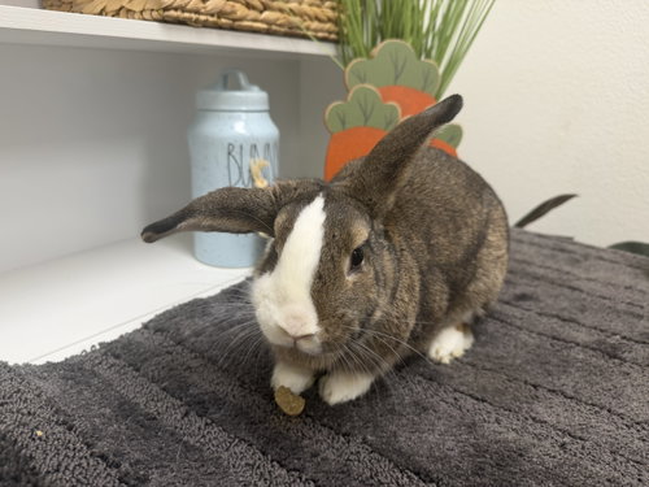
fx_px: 450
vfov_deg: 56.8
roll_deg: -1.1
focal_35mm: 24
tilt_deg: -18.7
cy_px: 244
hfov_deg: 71.6
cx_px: 324
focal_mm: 6.76
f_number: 1.78
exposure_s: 1/60
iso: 125
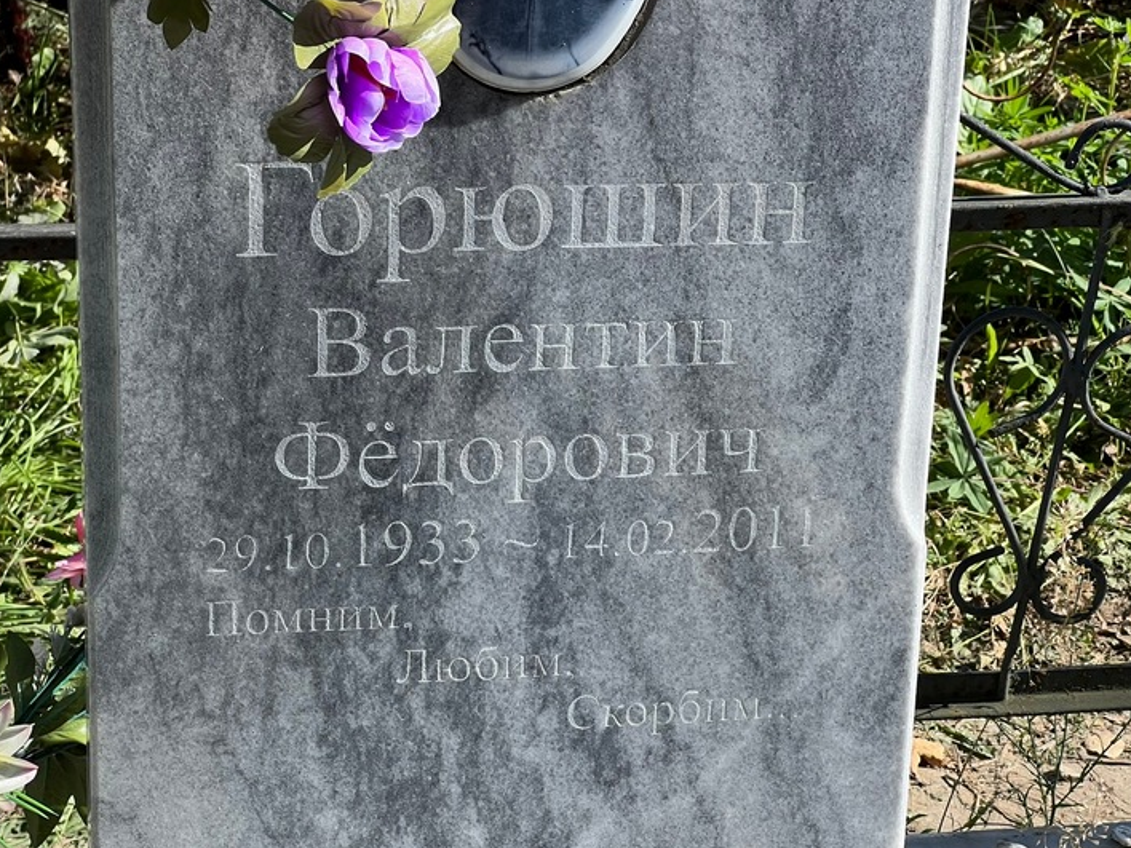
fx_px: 2843
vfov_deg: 17.0
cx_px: 542
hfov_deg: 22.5
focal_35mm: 87
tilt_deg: -22.5
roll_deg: +2.3
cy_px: 428
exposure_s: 1/328
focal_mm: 9
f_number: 2.8
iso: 32
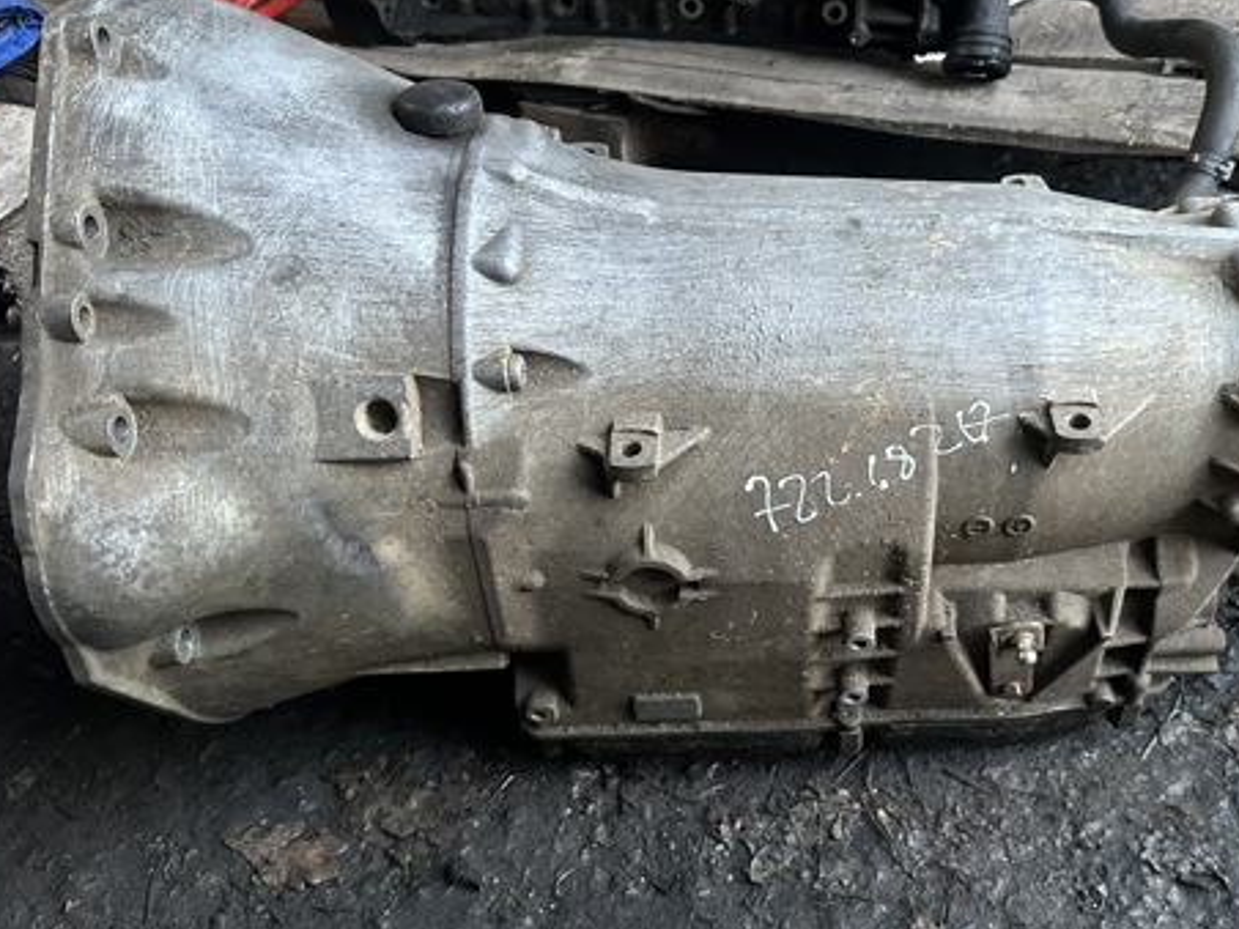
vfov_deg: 41.5
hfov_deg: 53.5
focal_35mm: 34
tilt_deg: -48.6
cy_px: 586
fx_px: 1217
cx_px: 751
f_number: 1.78
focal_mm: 6.86
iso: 500
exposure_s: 1/50
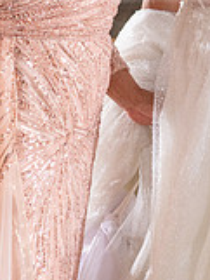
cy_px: -39
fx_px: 1624
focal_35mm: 201
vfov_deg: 9.7
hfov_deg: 7.4
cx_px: 109
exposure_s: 1/160
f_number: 4
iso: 800
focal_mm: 58
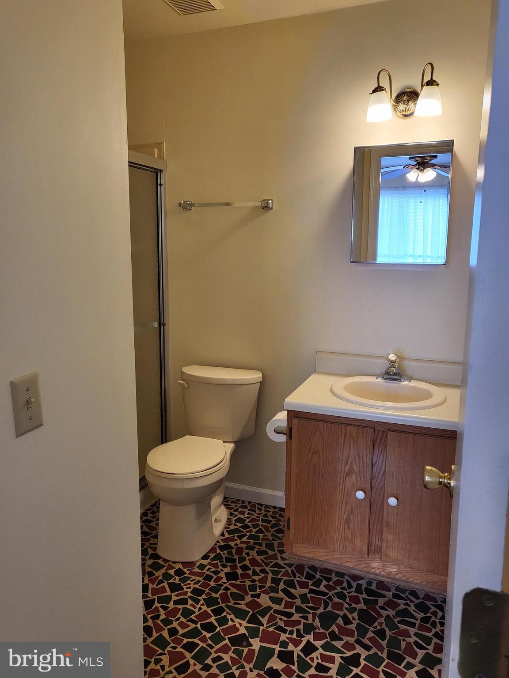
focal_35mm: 26
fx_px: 510
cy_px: 339
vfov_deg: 67.3
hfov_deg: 53.1
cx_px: 254
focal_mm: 4.25
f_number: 1.8
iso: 250
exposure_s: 1/119
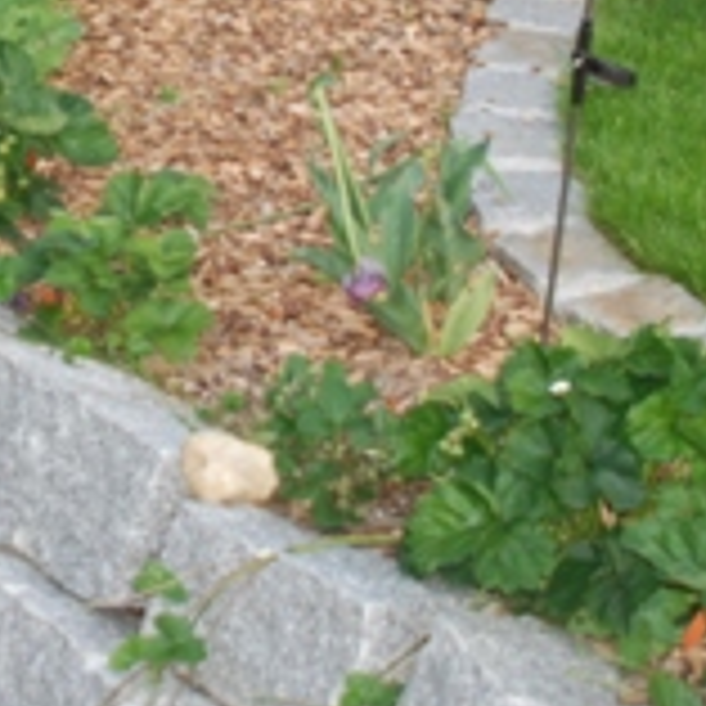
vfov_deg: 11.8
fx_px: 3369
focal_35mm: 146
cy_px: -4
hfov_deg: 11.8
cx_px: -63
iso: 200
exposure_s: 1/60
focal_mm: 28
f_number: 3.5
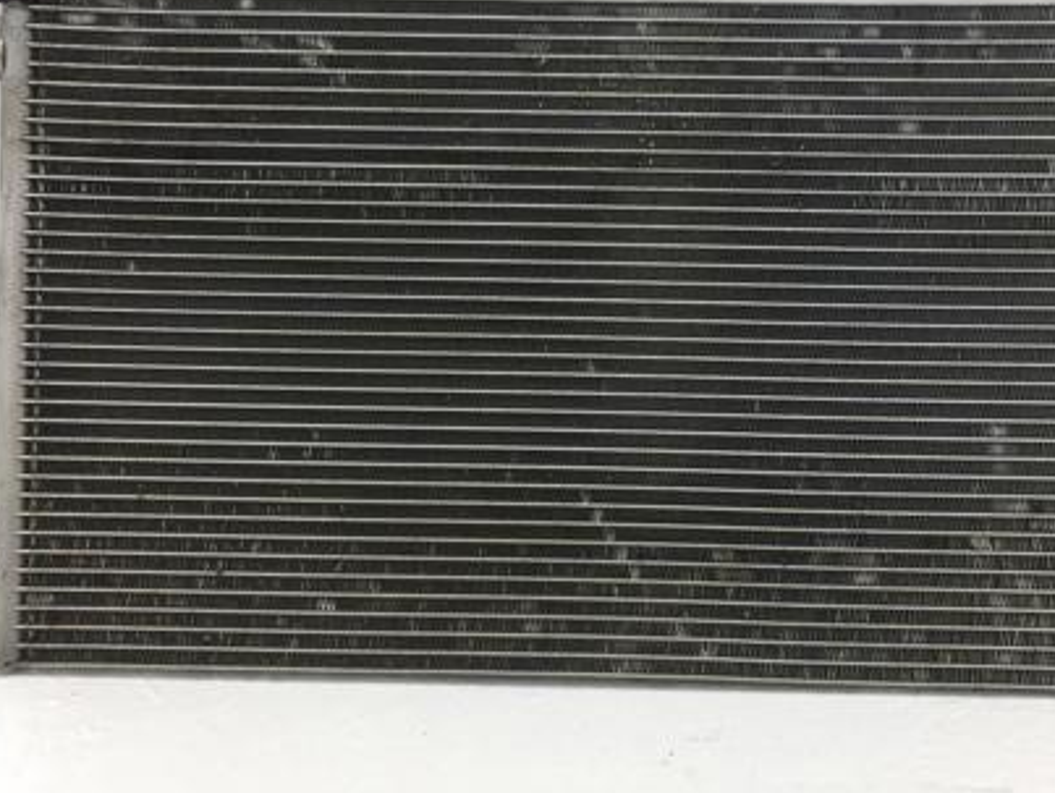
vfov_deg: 31.4
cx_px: 636
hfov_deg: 41.0
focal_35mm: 46
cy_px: 296
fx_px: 1403
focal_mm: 4.15
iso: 25
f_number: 2.2
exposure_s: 1/196
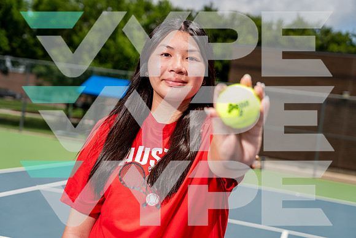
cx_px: 178
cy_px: 119
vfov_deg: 25.5
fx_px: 524
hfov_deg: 37.5
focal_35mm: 53
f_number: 4
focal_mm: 53
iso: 100
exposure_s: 1/1250
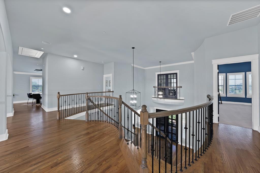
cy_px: 86
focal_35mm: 12
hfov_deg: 112.6
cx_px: 130
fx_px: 87
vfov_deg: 90.1
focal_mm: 12
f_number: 9
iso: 640
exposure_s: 1/3
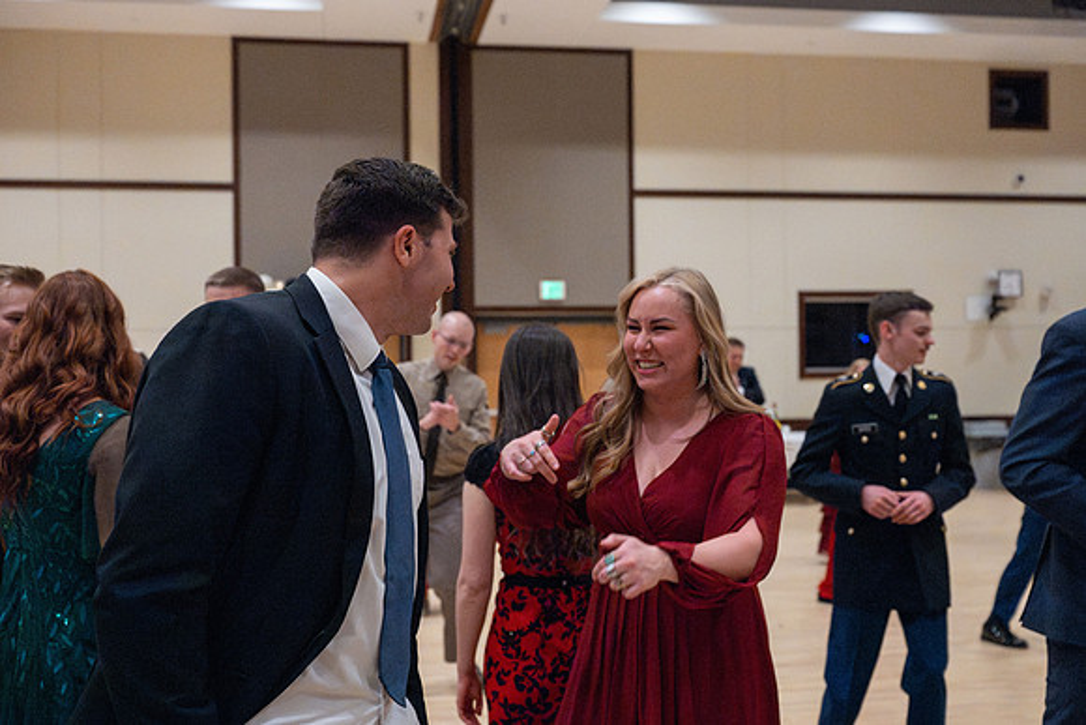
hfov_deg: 49.5
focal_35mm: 39
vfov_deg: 34.2
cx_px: 543
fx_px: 1177
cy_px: 362
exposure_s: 1/320
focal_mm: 39
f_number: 4
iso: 20000
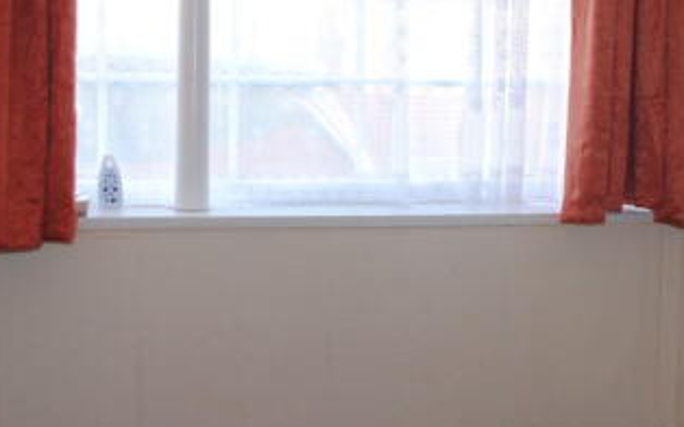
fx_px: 1304
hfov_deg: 29.2
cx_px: 441
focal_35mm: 70
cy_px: 180
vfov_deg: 18.6
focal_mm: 22
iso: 200
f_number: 4.5
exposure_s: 1/80
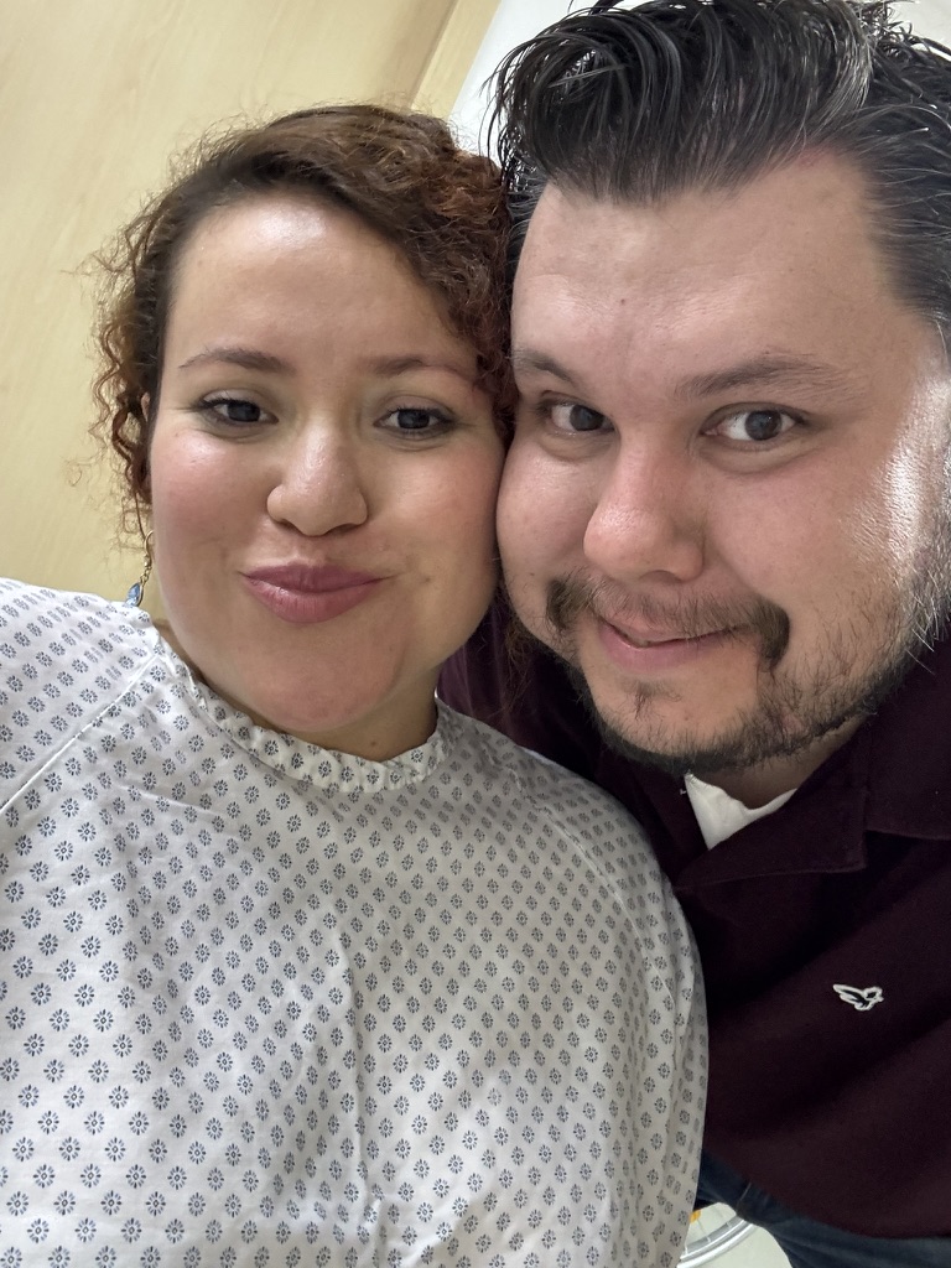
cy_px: 634
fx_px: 1099
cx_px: 476
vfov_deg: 60.0
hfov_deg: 46.8
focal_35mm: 30
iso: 250
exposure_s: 1/60
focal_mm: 2.69
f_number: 1.9
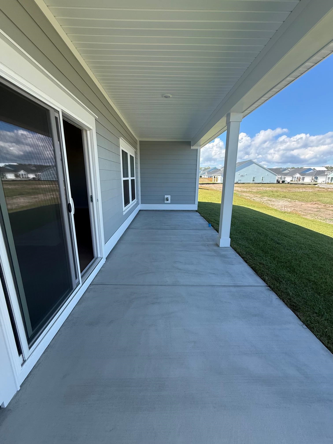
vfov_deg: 102.1
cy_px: 222
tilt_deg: -13.1
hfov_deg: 85.7
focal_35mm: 14
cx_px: 166
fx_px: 180
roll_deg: -1.4
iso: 64
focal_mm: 2.22
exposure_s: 1/701
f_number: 2.2
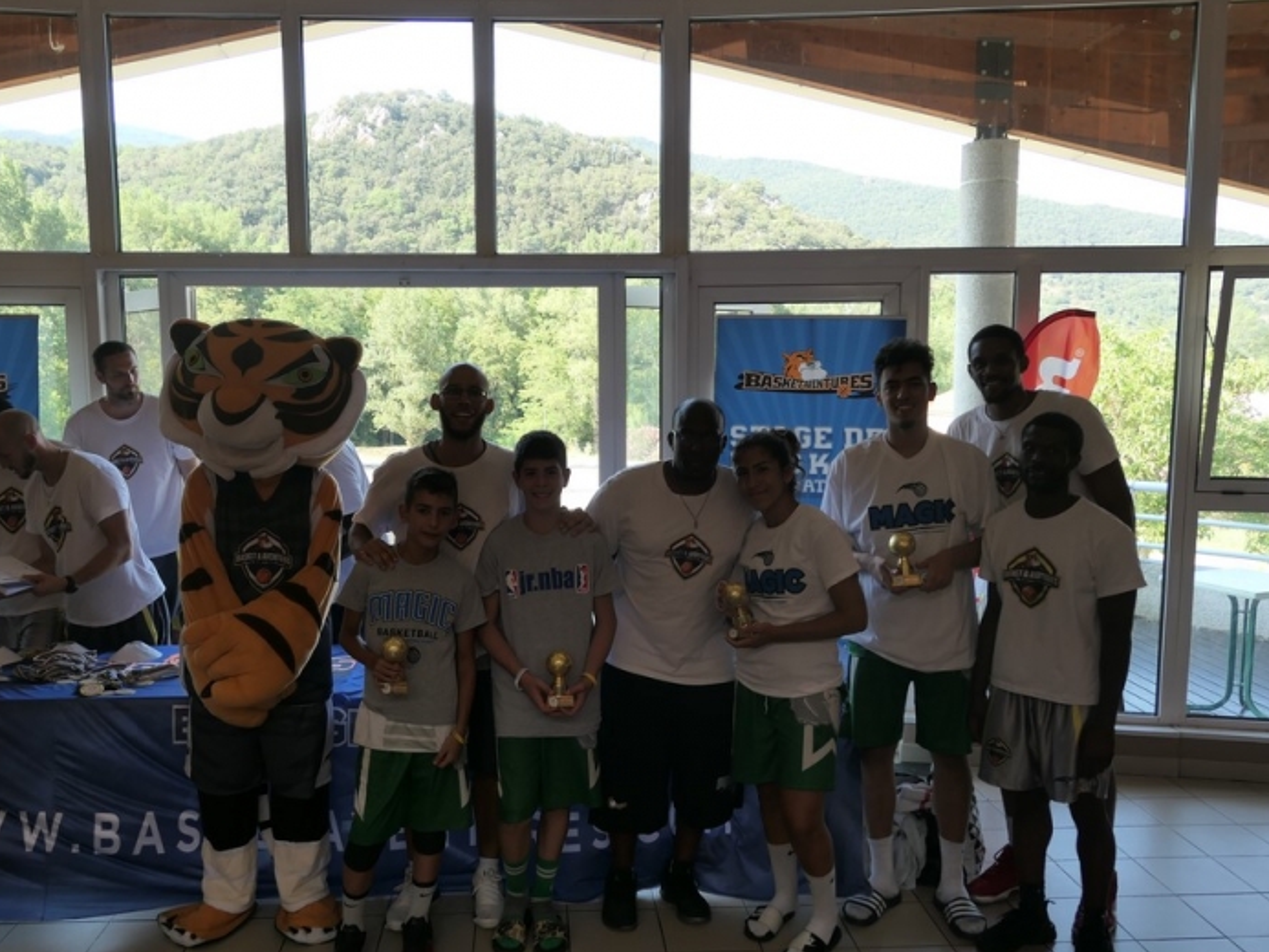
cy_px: 520
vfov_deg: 46.8
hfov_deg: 59.9
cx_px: 595
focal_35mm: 30
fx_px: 1100
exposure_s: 1/160
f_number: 2.8
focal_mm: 8.8
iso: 125
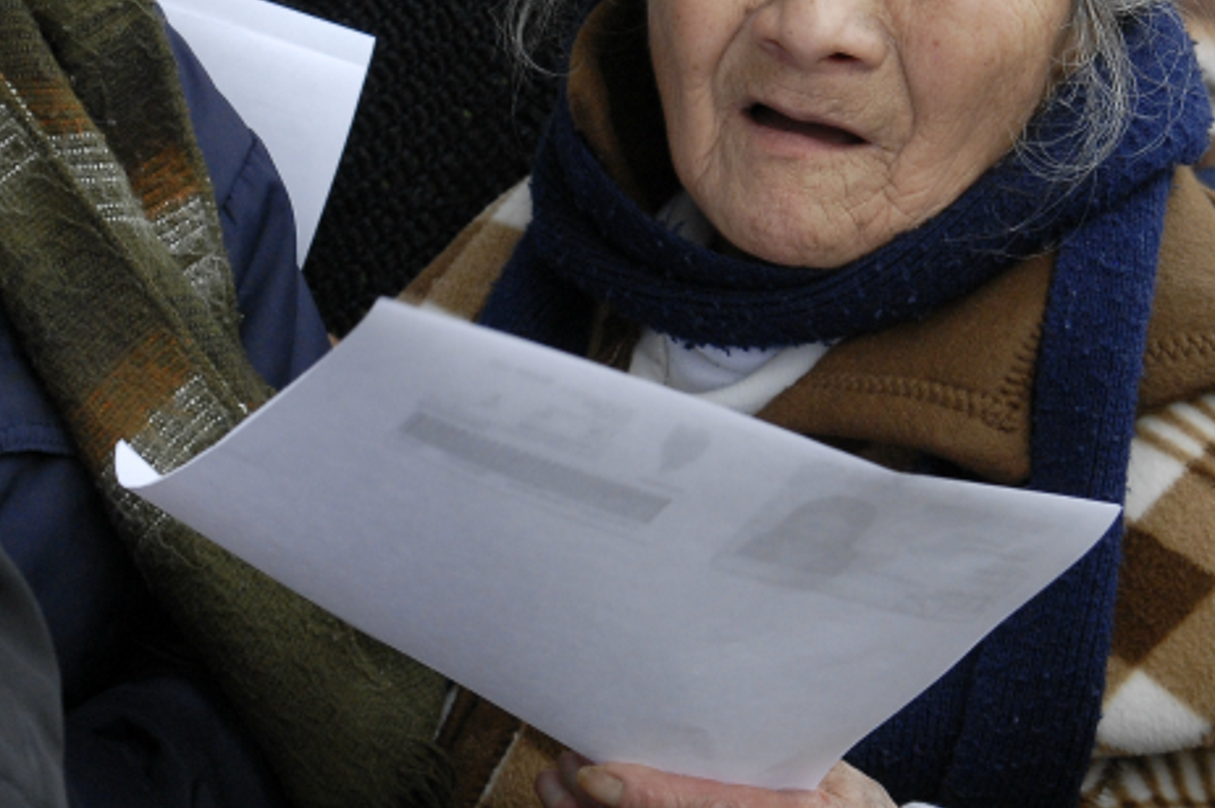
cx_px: 604
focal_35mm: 102
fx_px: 3440
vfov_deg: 13.3
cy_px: 96
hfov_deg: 20.0
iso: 500
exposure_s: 1/320
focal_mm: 32
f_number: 7.1
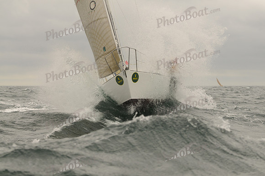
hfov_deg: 17.1
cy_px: 88
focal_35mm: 120
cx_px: 132
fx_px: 882
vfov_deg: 11.4
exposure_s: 1/1000
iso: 200
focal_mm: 80
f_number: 4.5
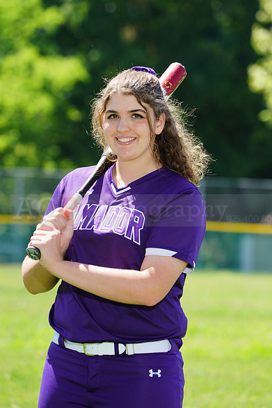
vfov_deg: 6.9
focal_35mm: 300
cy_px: 204
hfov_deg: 4.6
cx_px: 136
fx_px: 3404
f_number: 9
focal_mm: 300
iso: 200
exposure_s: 1/200
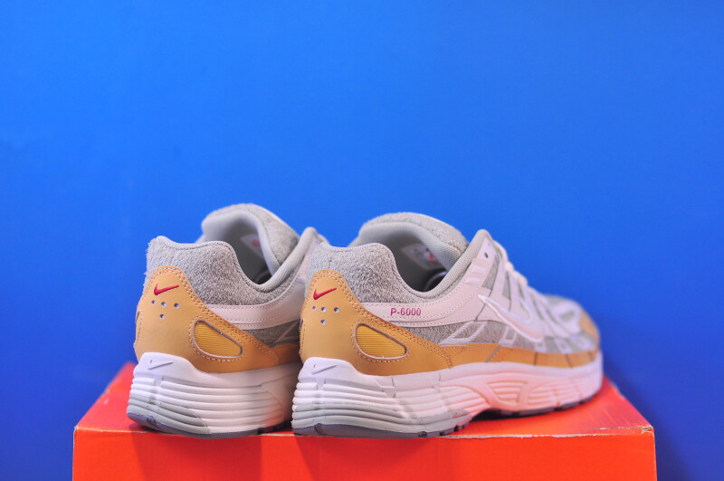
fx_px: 1506
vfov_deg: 18.1
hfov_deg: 27.0
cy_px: 240
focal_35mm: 75
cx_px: 362
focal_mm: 50
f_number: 2.2
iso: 250
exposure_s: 1/320
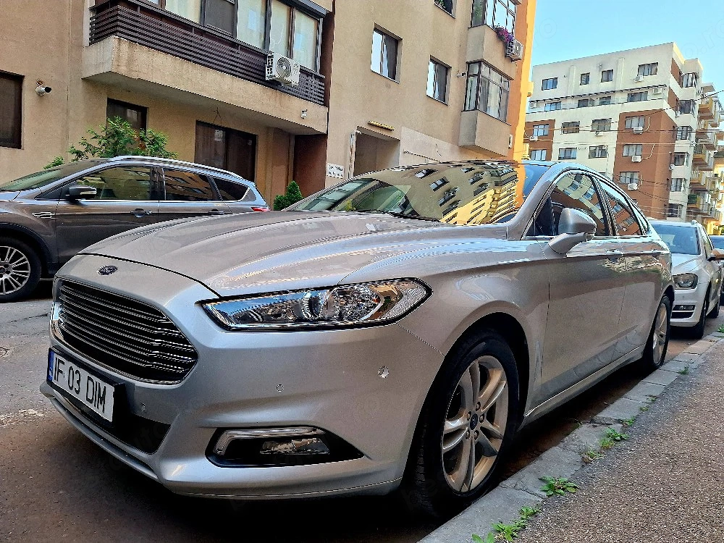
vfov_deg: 58.9
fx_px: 481
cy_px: 272
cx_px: 362
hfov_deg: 73.9
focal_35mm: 23
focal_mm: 5.54
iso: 40
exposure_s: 1/222
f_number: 1.8
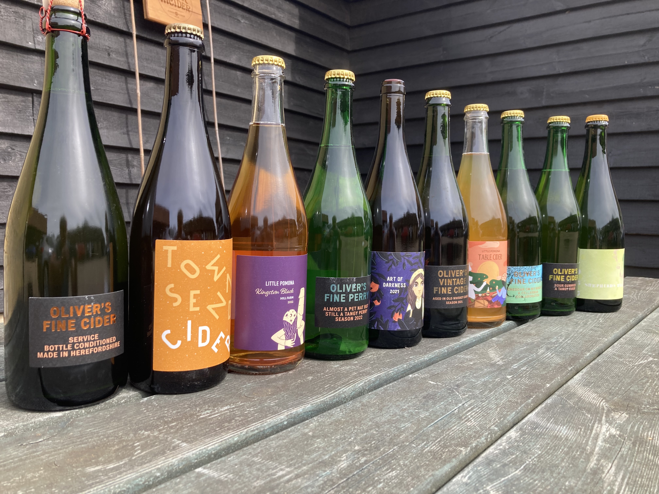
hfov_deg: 63.4
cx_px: 330
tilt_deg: -2.2
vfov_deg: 49.7
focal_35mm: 28
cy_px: 247
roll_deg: -0.8
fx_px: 533
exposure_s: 1/496
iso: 20
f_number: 1.8
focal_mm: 3.99
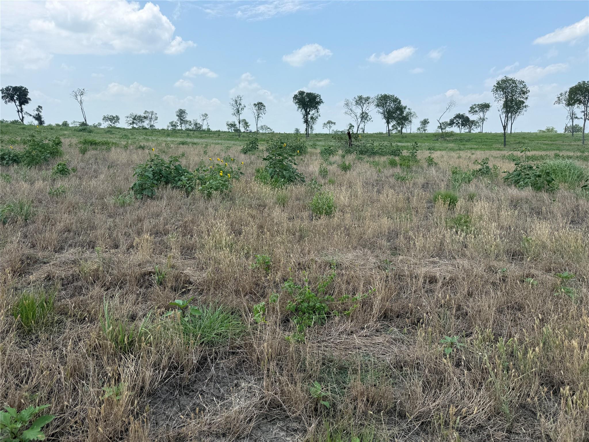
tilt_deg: -10.9
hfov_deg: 71.6
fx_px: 408
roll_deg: -0.3
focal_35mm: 24
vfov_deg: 56.8
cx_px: 294
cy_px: 221
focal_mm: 6.76
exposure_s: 1/4405
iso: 80
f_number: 1.78
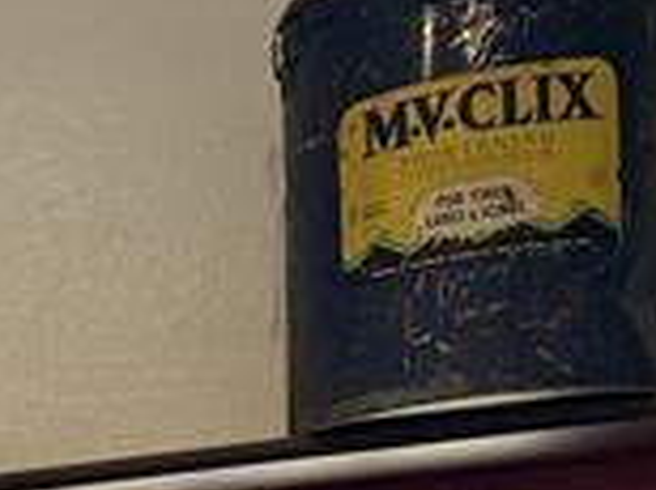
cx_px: -758
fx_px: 3027
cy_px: 1312
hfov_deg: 11.0
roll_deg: +0.9
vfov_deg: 8.2
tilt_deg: -2.9
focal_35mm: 160
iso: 200
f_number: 1.78
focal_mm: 6.76
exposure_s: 1/224
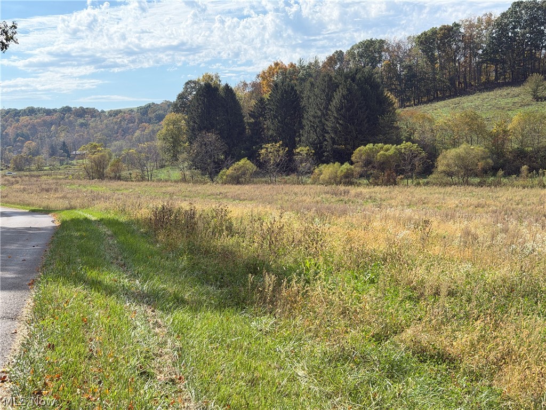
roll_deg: +1.9
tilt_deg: -4.3
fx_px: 757
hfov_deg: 39.7
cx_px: 273
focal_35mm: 48
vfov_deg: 30.3
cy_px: 205
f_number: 1.78
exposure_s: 1/3378
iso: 100
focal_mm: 6.76
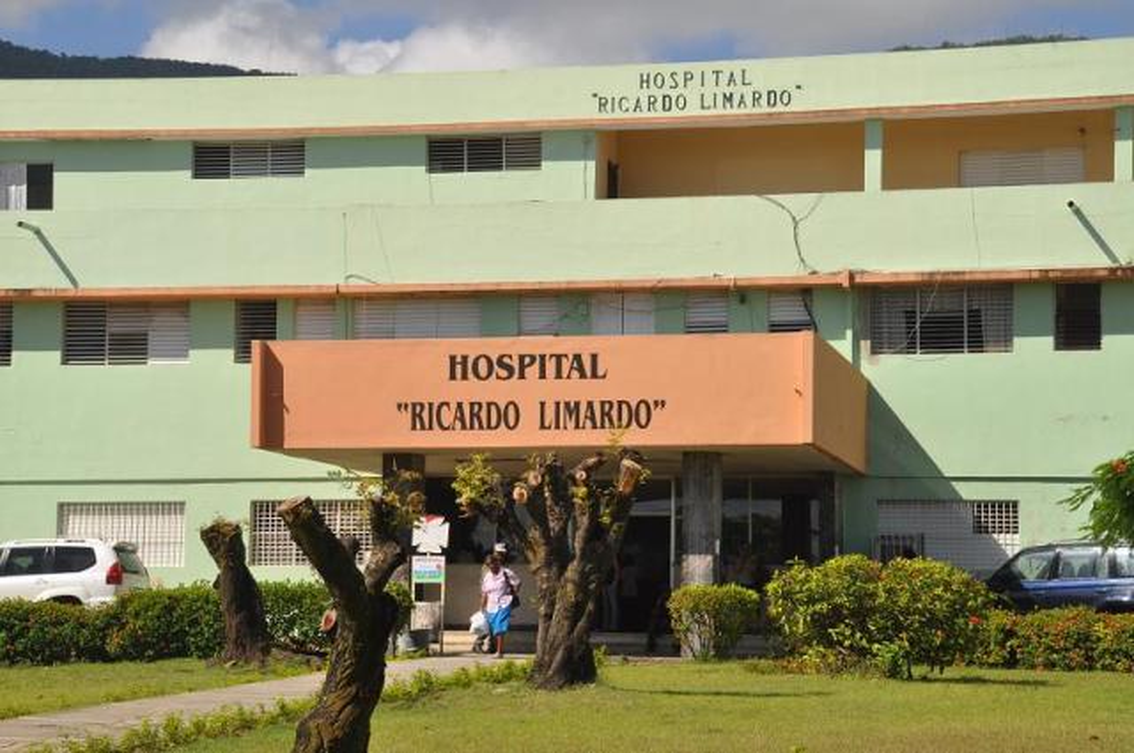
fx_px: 2454
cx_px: 567
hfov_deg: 26.0
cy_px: 376
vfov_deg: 17.4
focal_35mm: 78
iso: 200
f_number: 9
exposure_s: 1/320
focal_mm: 52
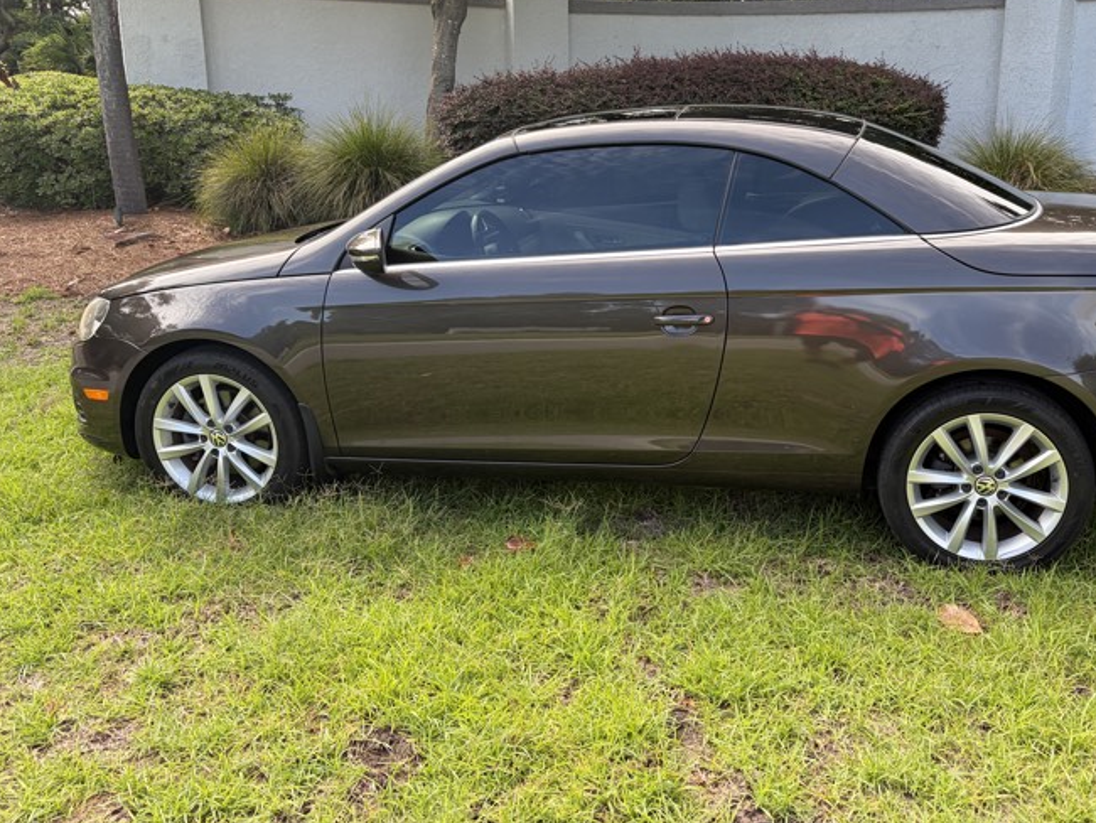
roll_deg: -1.9
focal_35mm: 32
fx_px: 1014
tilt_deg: -11.7
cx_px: 661
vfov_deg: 43.9
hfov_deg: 56.3
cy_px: 320
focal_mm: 5.96
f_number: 1.6
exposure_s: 1/552
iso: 64
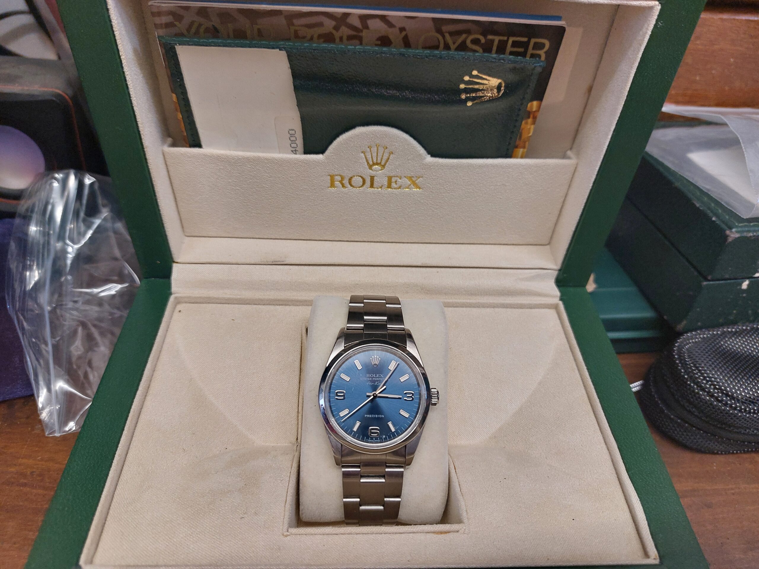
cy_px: 284
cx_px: 380
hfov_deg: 69.4
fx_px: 548
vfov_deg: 54.9
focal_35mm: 25
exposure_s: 1/50
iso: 100
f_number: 1.8
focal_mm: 5.23
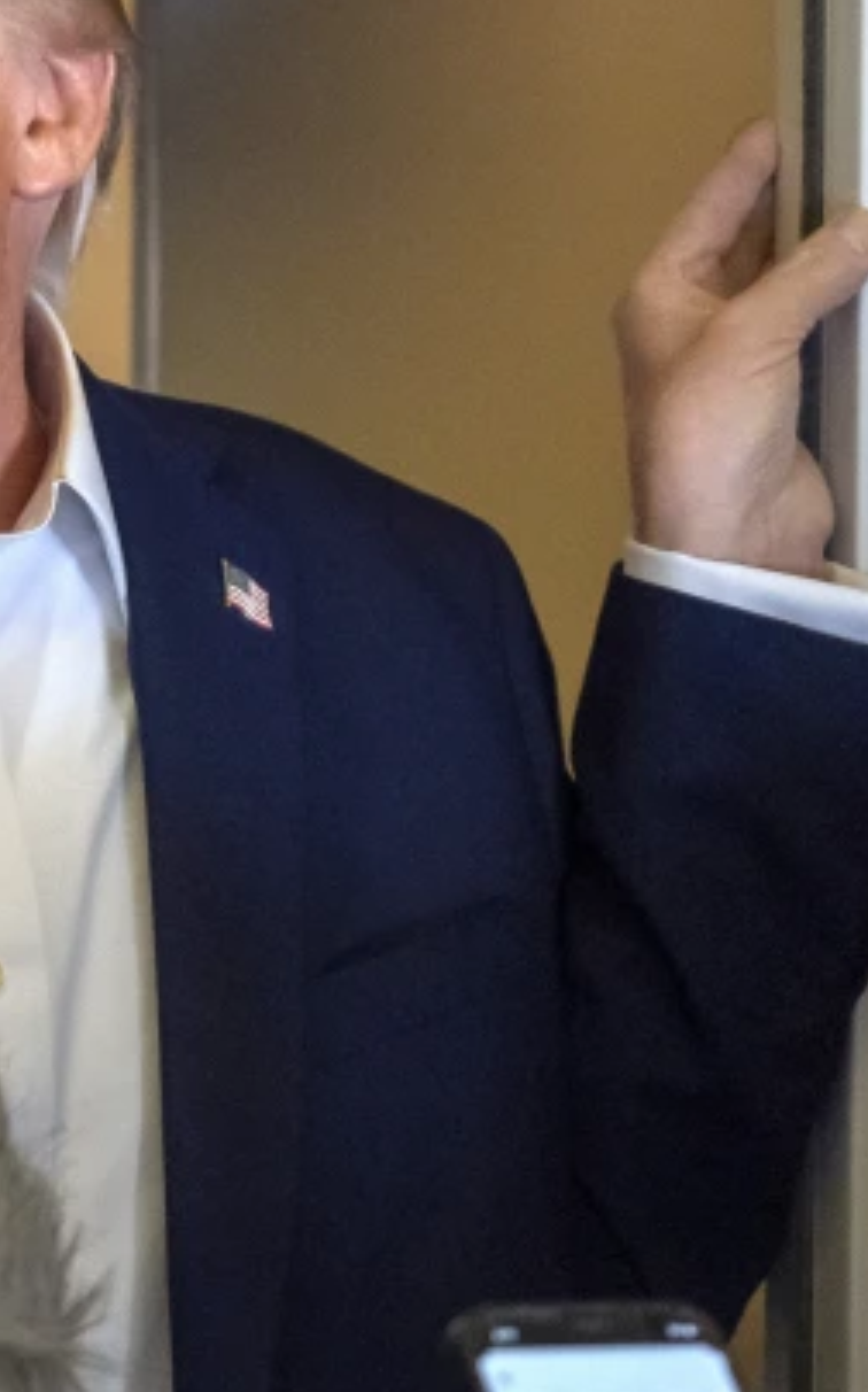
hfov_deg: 11.8
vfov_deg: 19.6
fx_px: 4018
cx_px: -417
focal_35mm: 106
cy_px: 930
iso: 5000
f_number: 2.8
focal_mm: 35
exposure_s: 1/400
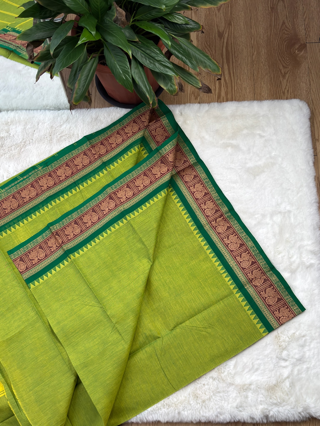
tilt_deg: -69.9
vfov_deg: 44.8
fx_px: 518
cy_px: 213
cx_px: 160
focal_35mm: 42
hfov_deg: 34.3
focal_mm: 5.96
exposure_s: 1/100
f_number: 1.6
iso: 50
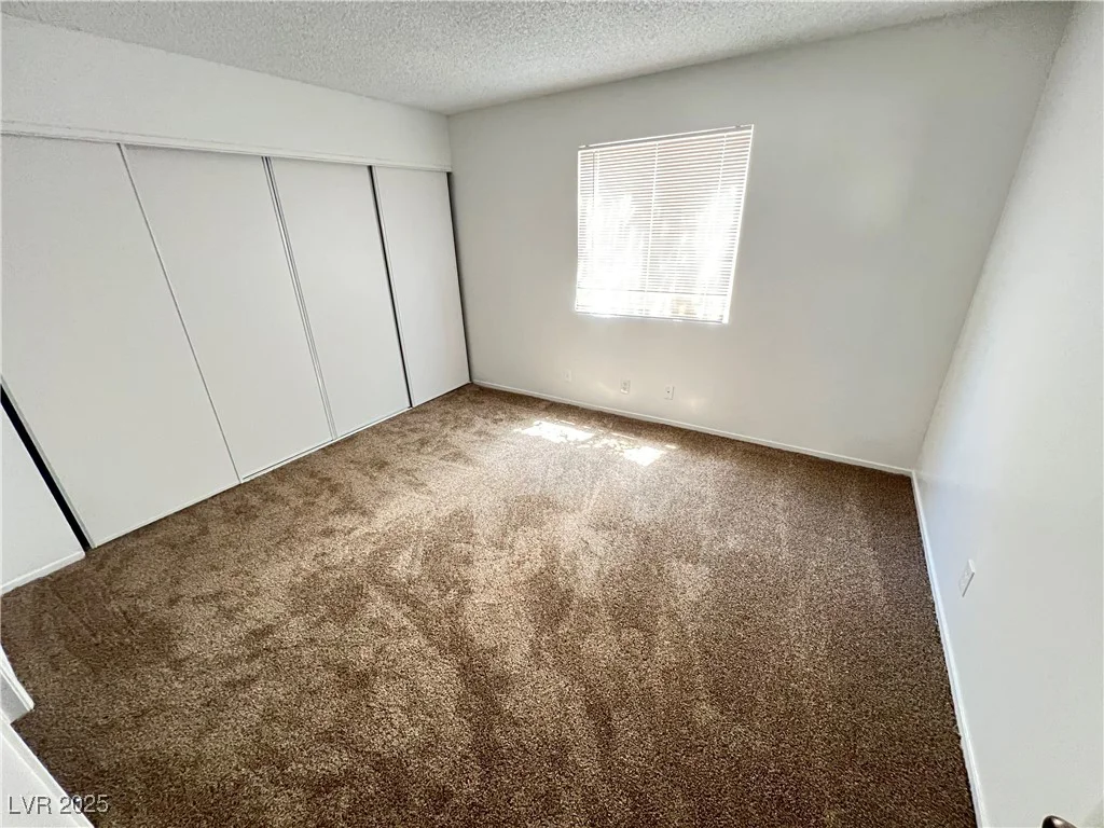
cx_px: 552
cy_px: 414
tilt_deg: -23.9
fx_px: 415
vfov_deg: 89.9
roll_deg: +1.7
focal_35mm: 13
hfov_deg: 106.2
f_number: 1.8
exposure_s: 1/40
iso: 640
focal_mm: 1.57
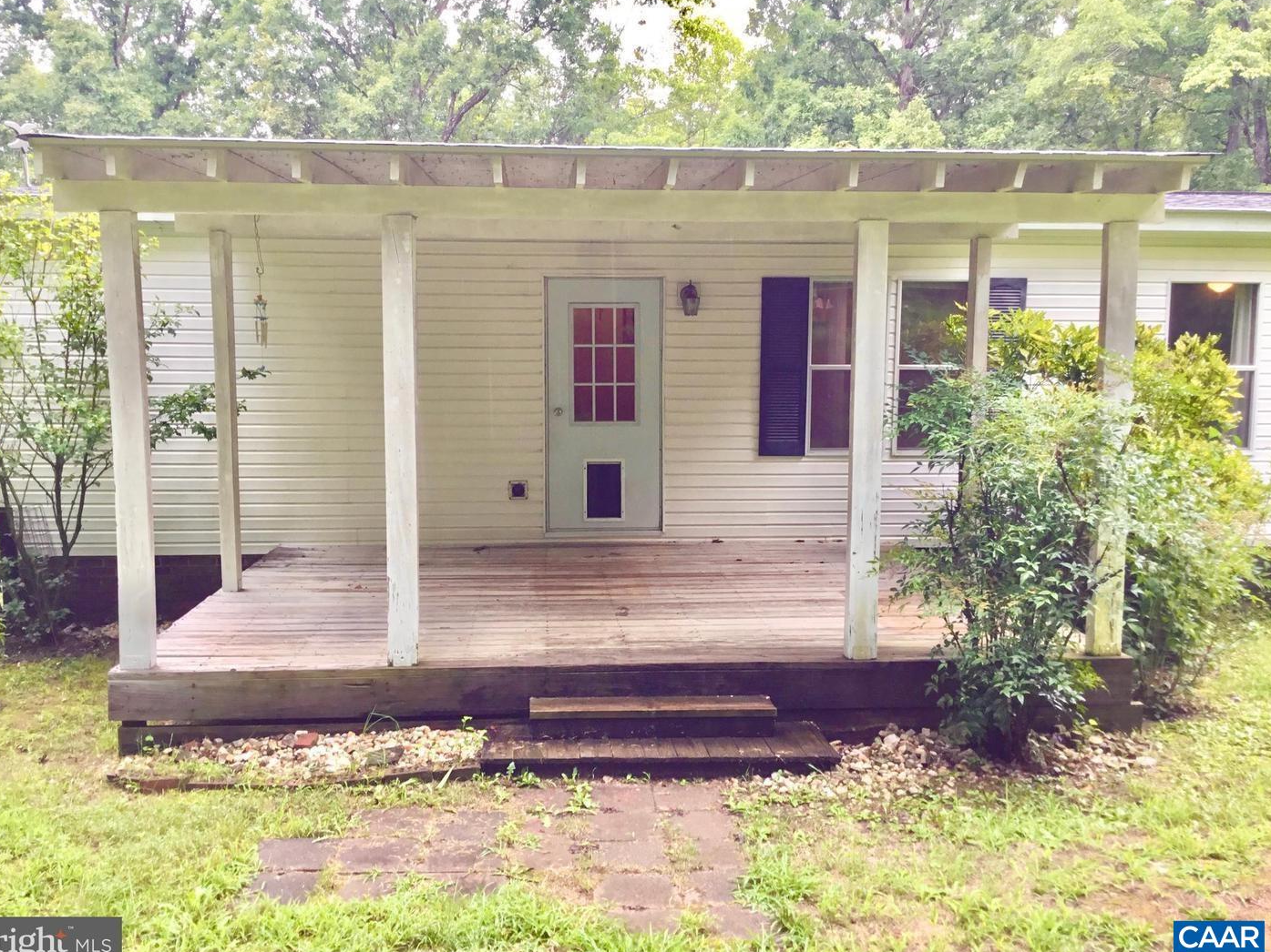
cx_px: 618
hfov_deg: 56.8
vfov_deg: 44.2
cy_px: 478
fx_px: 1175
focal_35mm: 32
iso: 25
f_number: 2.4
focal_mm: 3.3
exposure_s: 1/60
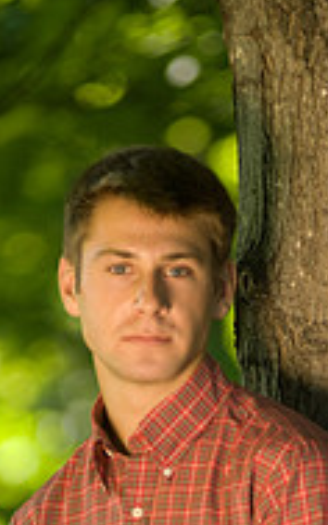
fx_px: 9665
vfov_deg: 3.1
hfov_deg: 1.9
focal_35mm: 675
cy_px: 594
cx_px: 171
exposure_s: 1/160
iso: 200
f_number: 2.8
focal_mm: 185
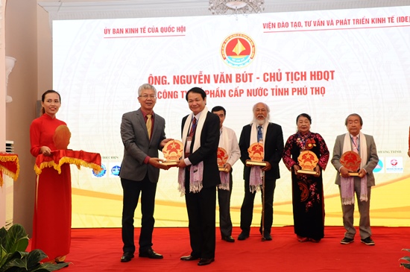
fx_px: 478
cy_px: 136
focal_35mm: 42
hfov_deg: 46.5
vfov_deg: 31.8
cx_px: 205
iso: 1000
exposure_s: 1/80
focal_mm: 28
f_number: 5
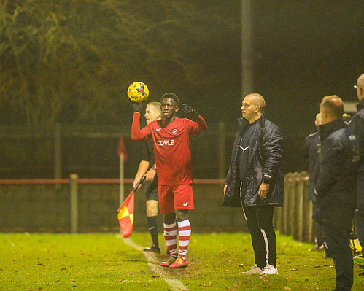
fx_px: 6172
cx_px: 167
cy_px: 157
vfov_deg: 2.7
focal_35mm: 573
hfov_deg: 3.4
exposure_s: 1/500
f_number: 2.8
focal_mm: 300
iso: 5000
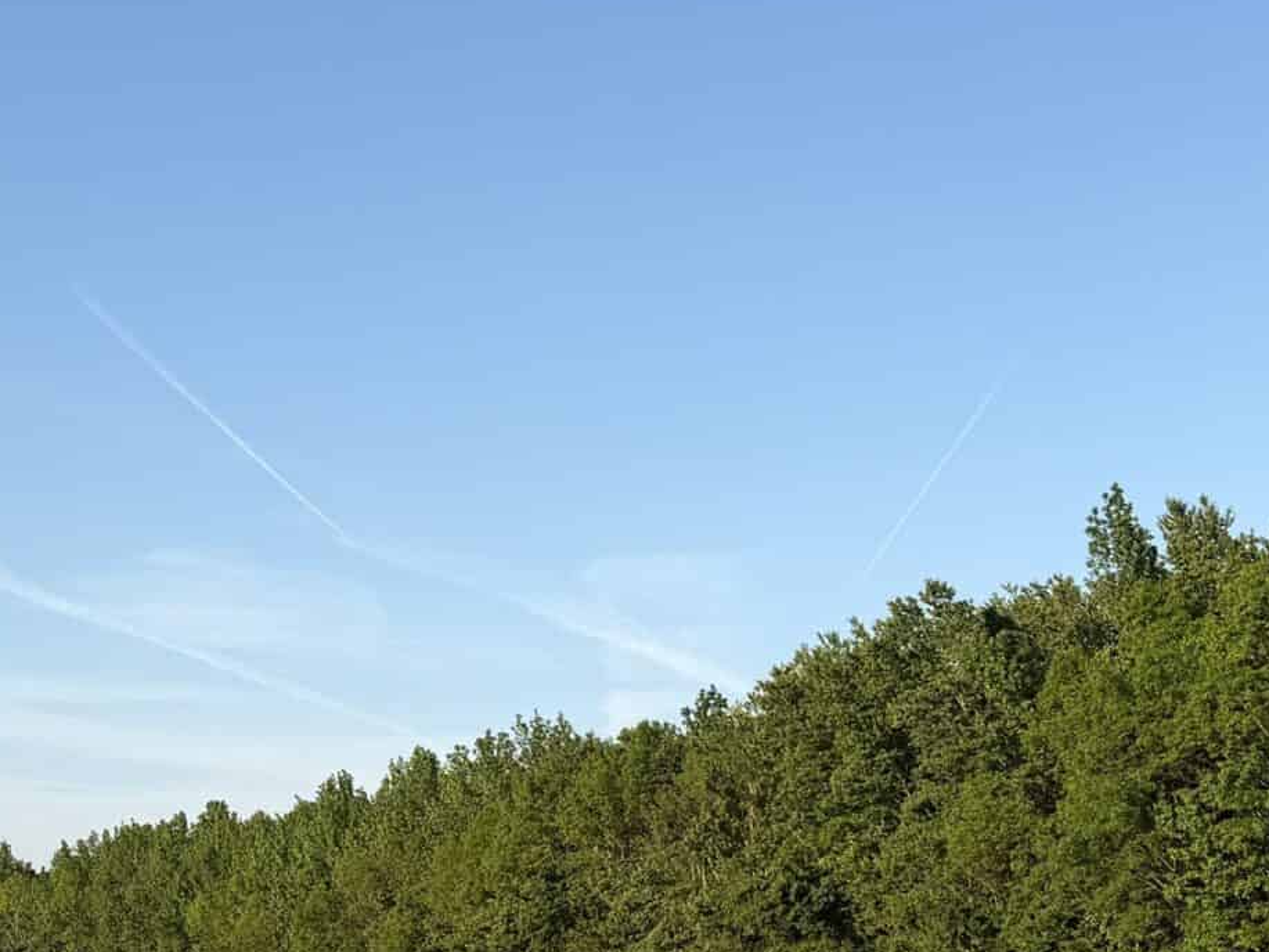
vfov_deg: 21.6
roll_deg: +0.4
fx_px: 2456
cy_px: 803
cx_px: 697
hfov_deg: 28.9
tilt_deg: +5.8
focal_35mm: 67
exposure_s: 1/2907
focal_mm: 6.76
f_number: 1.78
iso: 80
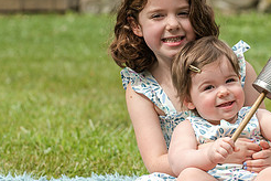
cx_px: 252
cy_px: 62
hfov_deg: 6.6
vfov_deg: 4.4
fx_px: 2348
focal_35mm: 312
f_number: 5.6
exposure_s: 1/1600
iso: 400
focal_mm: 125
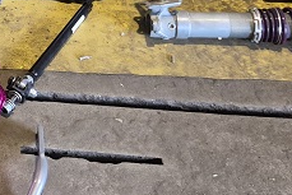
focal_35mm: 107
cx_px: -163
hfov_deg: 17.0
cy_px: -87
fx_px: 868
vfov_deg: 12.3
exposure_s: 1/100
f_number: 1.8
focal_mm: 5.4
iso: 800
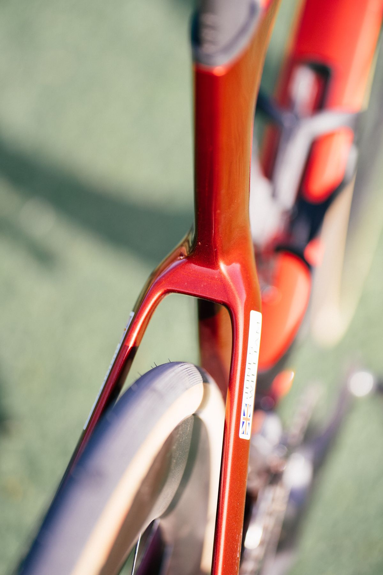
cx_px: 192
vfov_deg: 23.9
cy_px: 288
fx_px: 1356
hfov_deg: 16.1
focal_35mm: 85
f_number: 2.5
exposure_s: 1/800
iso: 100
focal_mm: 85
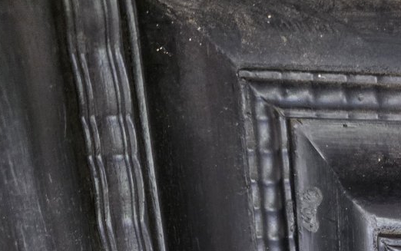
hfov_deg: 31.5
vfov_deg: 21.5
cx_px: 457
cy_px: 302
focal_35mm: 56
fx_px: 612
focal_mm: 6.3
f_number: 1.7
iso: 2500
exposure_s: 1/100
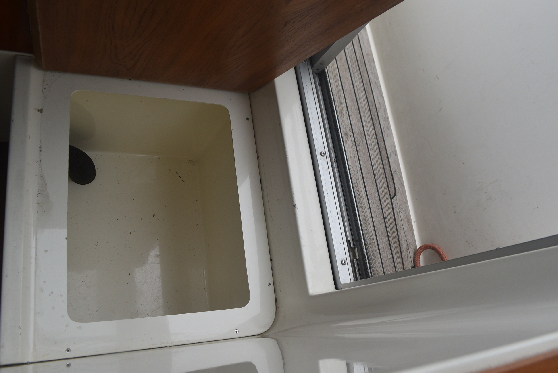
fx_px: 419
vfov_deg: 48.0
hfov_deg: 67.3
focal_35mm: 27
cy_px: 186
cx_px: 279
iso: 200
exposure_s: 1/250
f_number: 8
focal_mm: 18
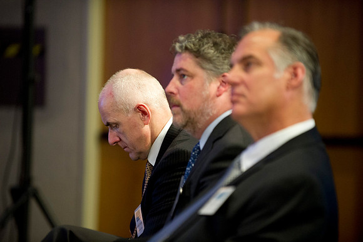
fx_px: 2015
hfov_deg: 10.3
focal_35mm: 200
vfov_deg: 6.9
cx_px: 182
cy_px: 121
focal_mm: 200
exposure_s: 1/60
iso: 2500
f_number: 2.8
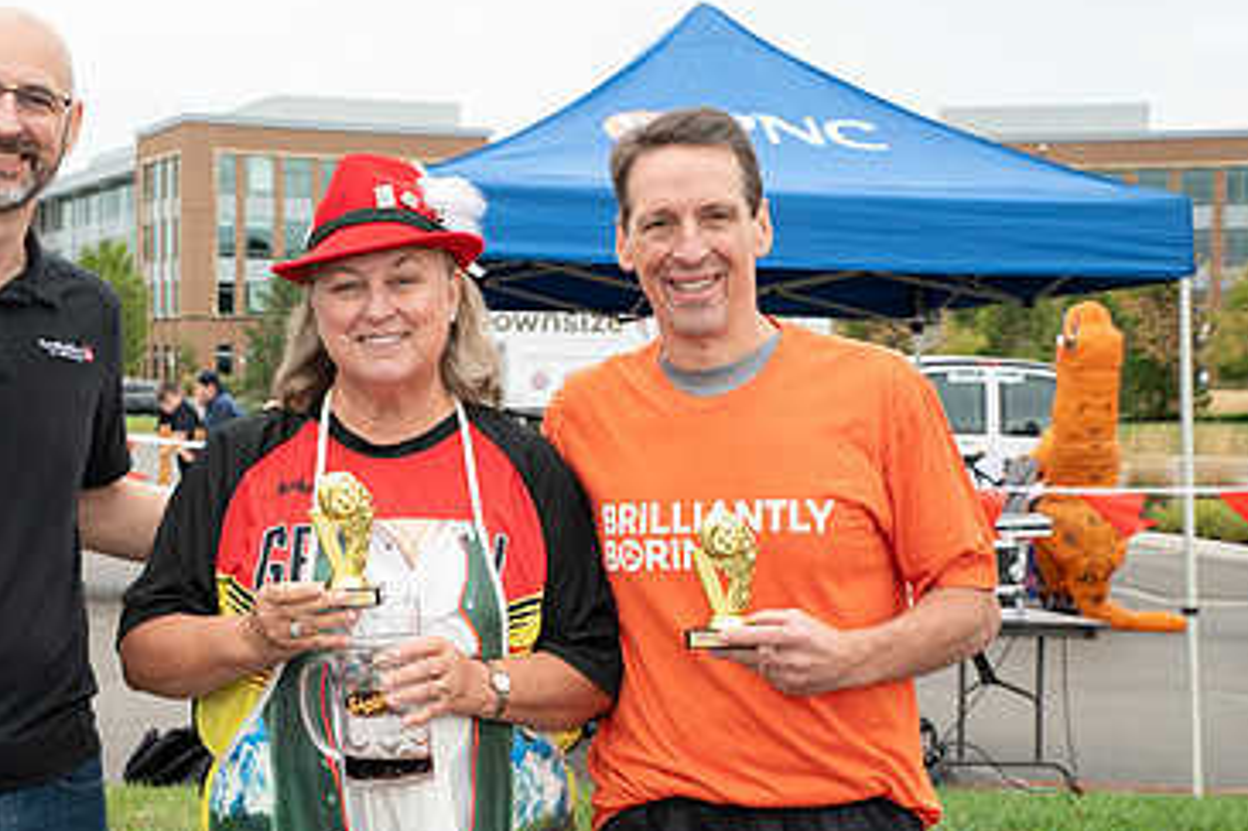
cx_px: 325
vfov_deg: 18.6
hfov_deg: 27.4
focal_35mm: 73
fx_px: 2529
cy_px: 530
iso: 640
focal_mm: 46
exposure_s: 1/200
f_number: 7.1
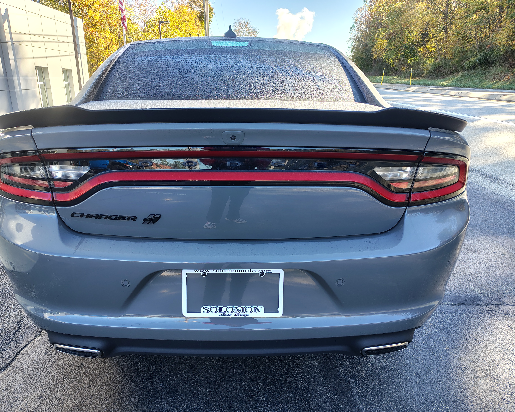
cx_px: 233
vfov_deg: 54.9
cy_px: 207
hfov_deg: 65.9
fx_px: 396
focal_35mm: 26
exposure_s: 1/117
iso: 100
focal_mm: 5.56
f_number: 1.8
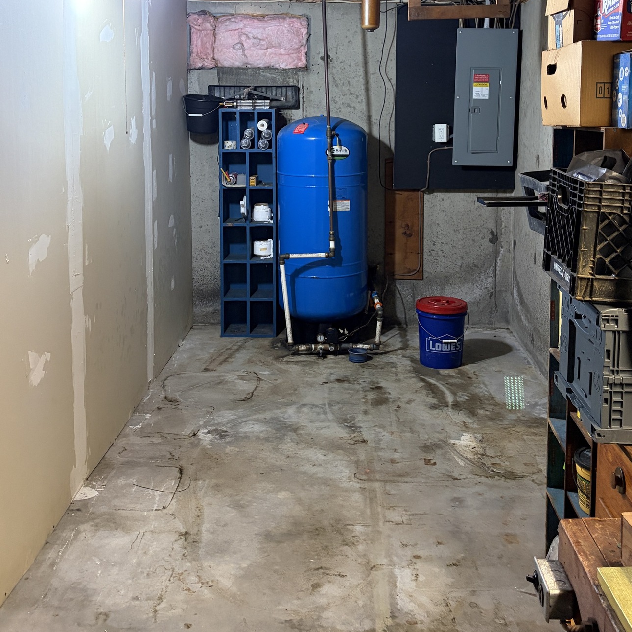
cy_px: 186
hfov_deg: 40.9
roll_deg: -0.2
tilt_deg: -5.4
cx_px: 322
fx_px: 847
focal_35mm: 41
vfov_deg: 40.2
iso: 320
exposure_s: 1/60
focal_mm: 5.96
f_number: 1.6
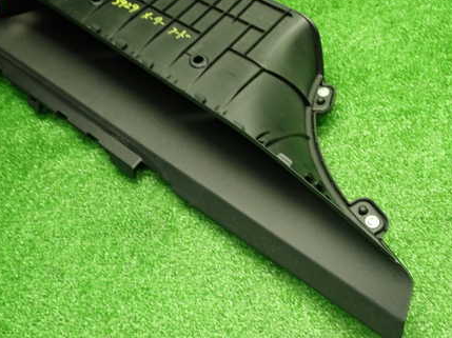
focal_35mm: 42
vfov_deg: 34.2
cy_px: 137
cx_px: 209
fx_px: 548
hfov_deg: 44.8
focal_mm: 5.4
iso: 320
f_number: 2.3
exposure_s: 1/30
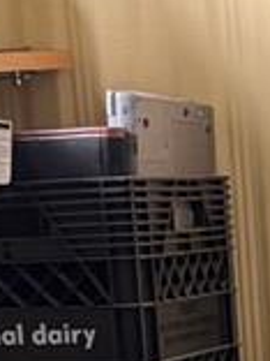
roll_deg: +3.8
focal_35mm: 185
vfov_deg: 10.0
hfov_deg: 7.9
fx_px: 1924
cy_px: 703
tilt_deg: -16.9
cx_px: 339
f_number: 1.78
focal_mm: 6.76
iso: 200
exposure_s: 1/92
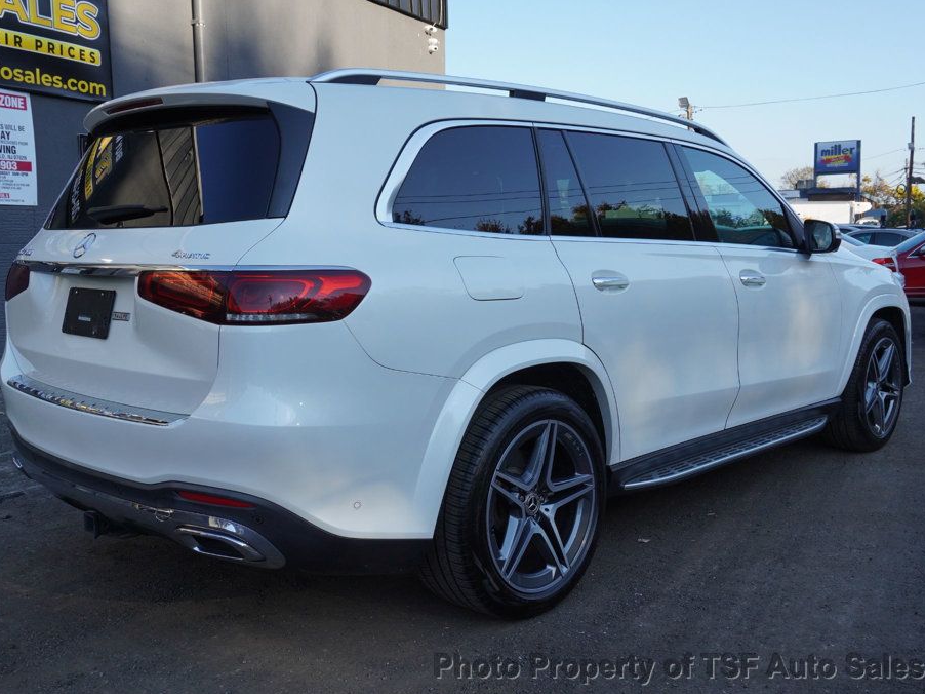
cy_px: 348
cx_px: 454
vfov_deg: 39.6
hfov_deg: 51.4
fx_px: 962
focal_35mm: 36
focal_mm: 22
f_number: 9
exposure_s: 1/250
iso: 320
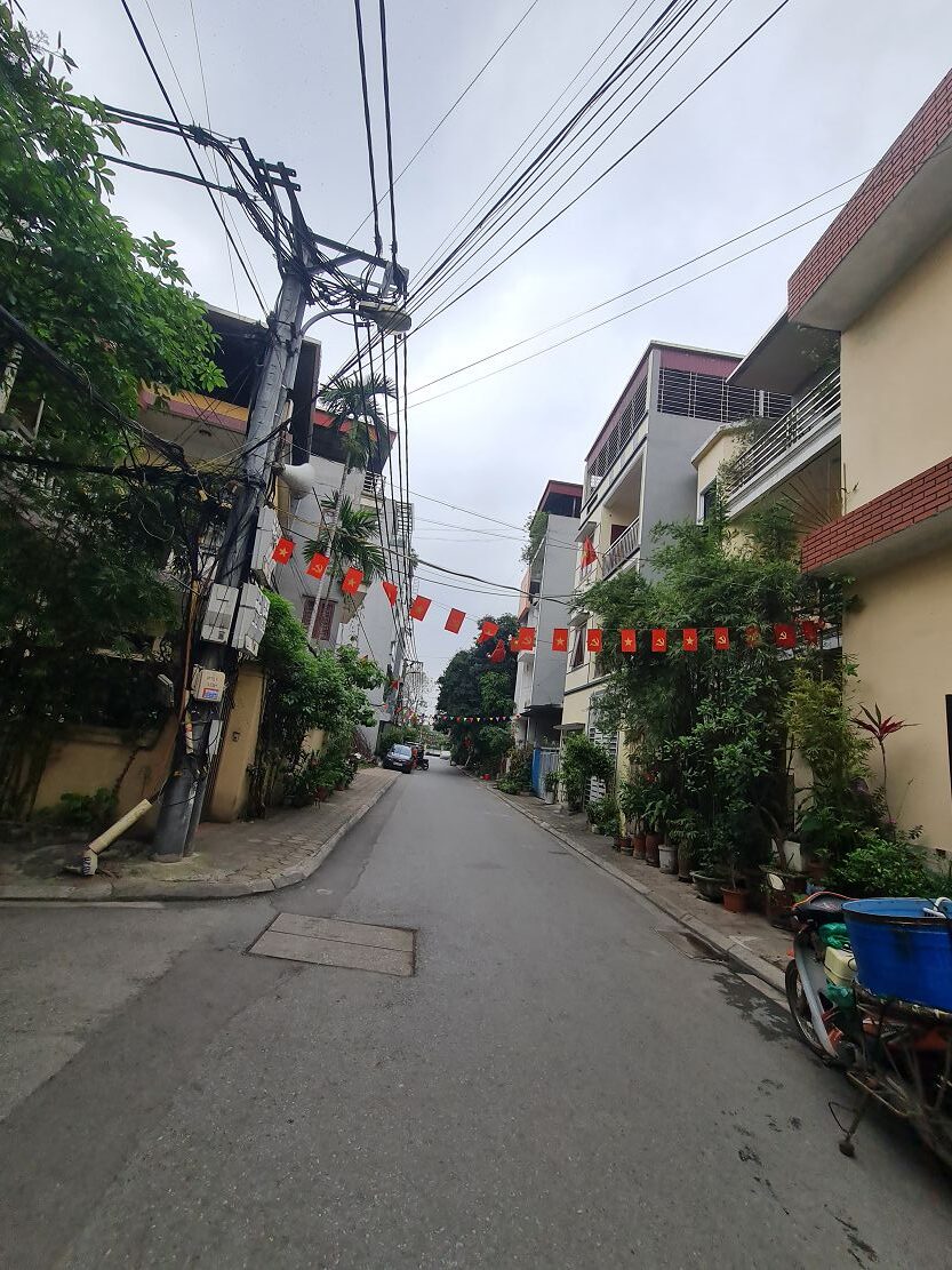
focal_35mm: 13
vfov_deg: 106.2
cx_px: 476
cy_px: 635
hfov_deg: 89.9
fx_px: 477
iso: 64
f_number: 2.2
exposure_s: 1/1164
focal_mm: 2.2
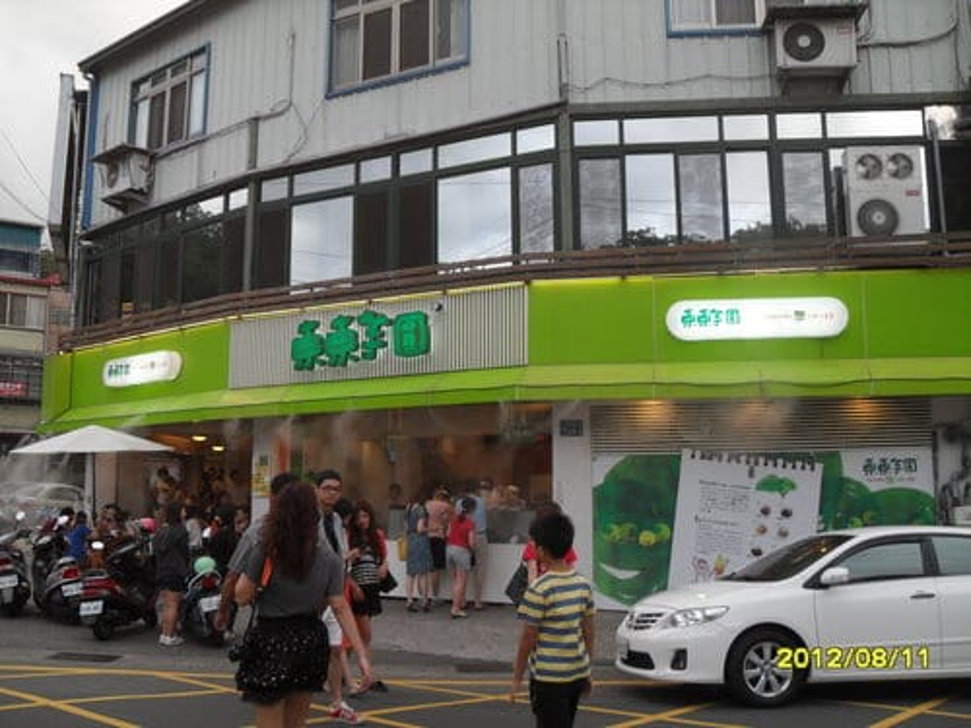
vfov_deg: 40.7
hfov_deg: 52.6
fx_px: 982
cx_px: 486
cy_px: 364
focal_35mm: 35
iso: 100
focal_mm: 6.2
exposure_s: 1/90
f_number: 2.8
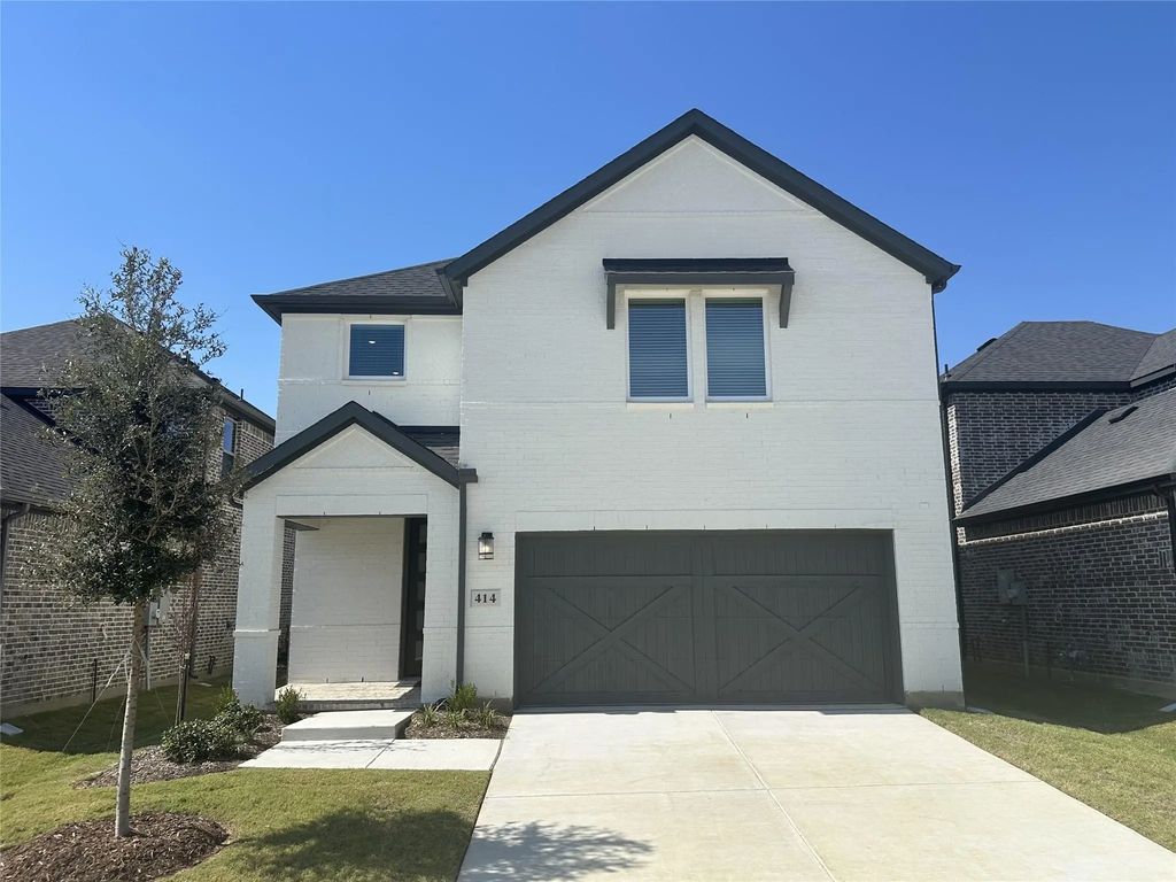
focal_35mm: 24
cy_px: 441
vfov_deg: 56.8
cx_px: 588
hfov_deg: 71.6
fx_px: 815
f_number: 1.78
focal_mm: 6.86
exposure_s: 1/6211
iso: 80
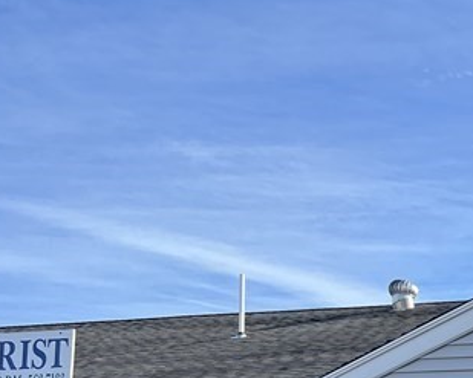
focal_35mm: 84
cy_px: 531
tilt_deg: +3.3
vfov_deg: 16.9
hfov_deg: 19.1
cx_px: 765
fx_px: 1176
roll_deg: -2.0
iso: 50
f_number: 1.5
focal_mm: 5.7
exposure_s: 1/1901
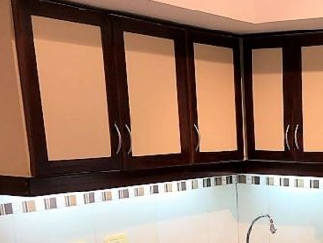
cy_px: 271
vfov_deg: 21.1
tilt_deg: -13.7
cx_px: 338
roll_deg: +0.4
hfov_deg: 27.3
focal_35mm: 66
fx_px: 616
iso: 25
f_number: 1.8
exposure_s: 1/15
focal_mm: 4
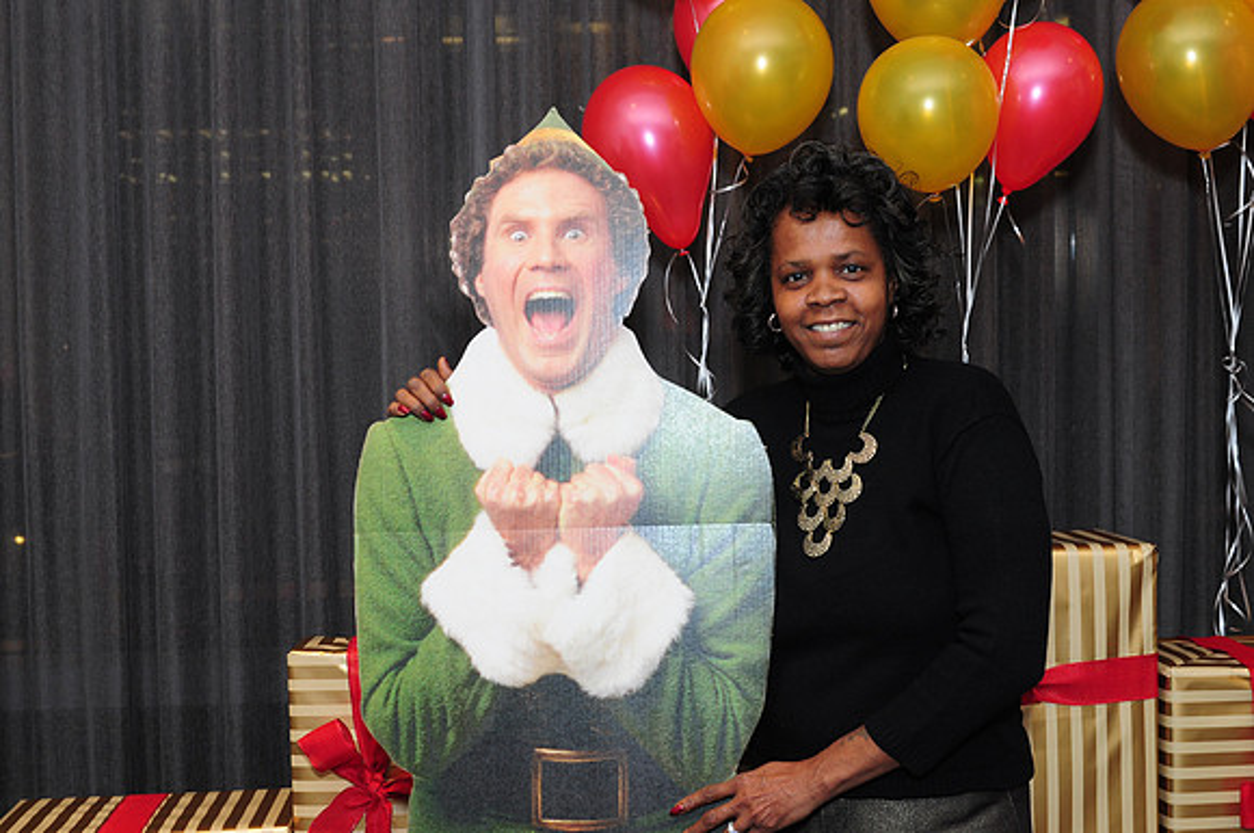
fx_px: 1670
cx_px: 627
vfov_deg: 28.0
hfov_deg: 41.2
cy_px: 416
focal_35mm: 48
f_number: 5
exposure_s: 1/60
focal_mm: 32
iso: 500
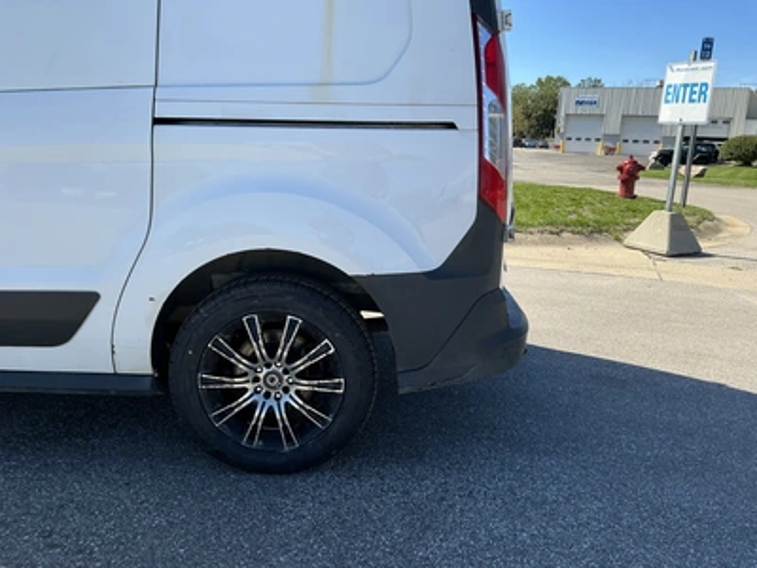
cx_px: 378
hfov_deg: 63.4
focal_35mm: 28
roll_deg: -2.0
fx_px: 612
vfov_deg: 49.7
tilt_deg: -11.1
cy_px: 284
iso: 25
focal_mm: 3
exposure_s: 1/1076
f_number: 1.8
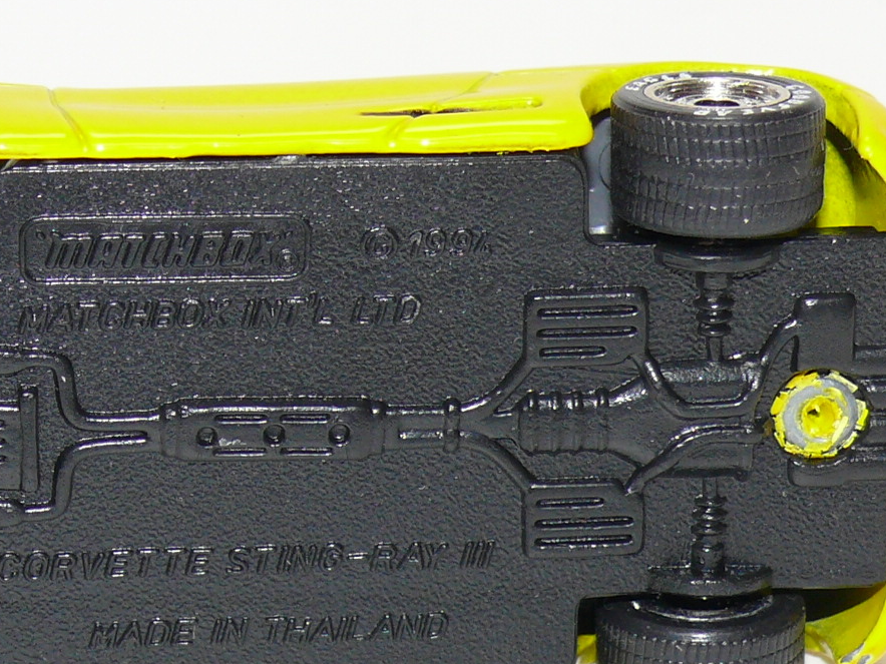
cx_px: 290
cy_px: 386
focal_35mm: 199
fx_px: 5093
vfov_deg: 7.5
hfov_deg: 9.9
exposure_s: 1/30
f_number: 4
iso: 100
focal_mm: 14
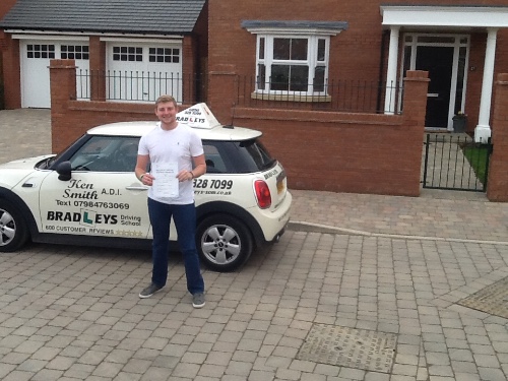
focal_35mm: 44
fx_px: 646
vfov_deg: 32.9
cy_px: 190
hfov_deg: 42.9
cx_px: 254
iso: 40
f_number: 2.4
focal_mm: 2.03
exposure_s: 1/297
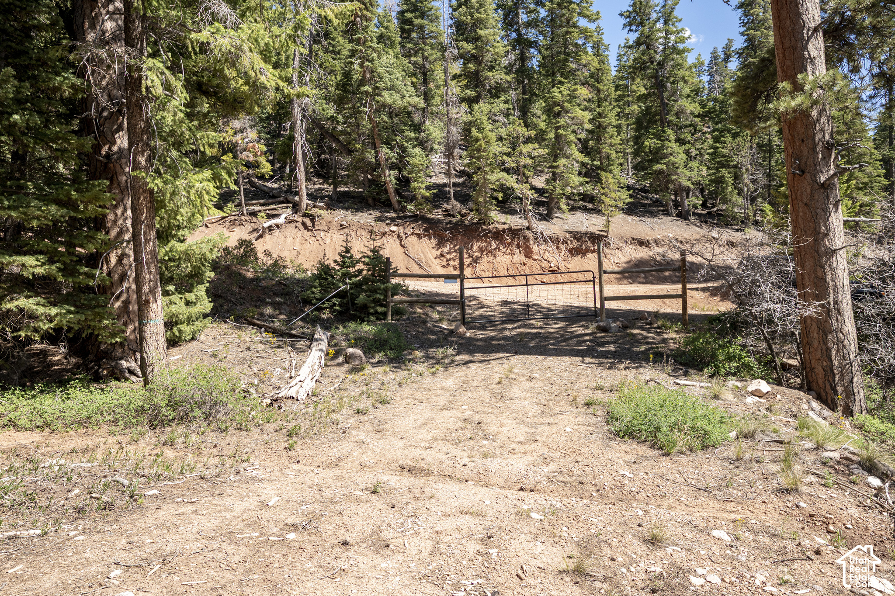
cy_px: 298
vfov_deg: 56.1
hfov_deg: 77.3
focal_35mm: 22
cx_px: 448
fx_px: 559
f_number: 8
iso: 320
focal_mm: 22.5
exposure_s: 1/640
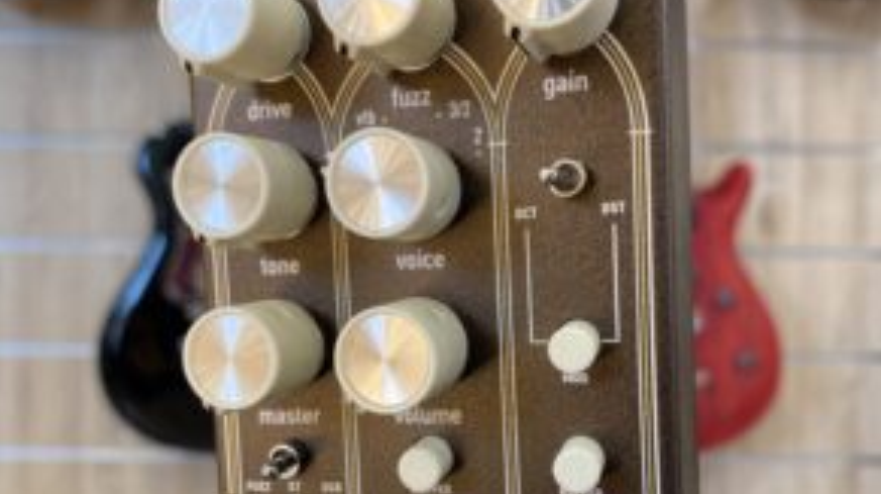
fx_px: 910
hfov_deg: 51.7
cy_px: 342
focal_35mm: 39
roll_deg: +0.0
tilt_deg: -0.2
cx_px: 448
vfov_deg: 30.0
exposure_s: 1/50
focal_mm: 4.25
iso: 64
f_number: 1.8
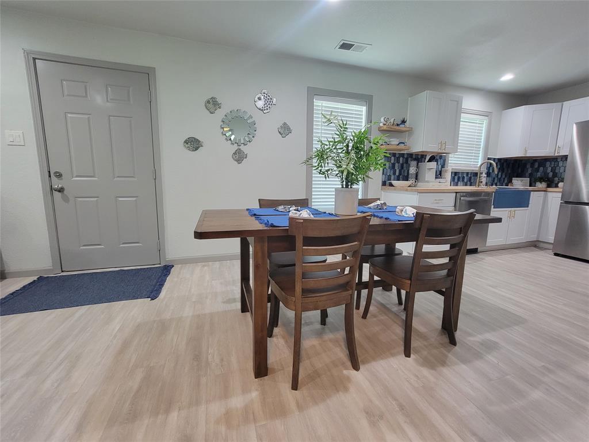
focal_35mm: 13
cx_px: 294
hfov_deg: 106.2
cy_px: 221
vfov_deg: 89.9
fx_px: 221
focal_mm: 2.2
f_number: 2.2
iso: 400
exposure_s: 1/60
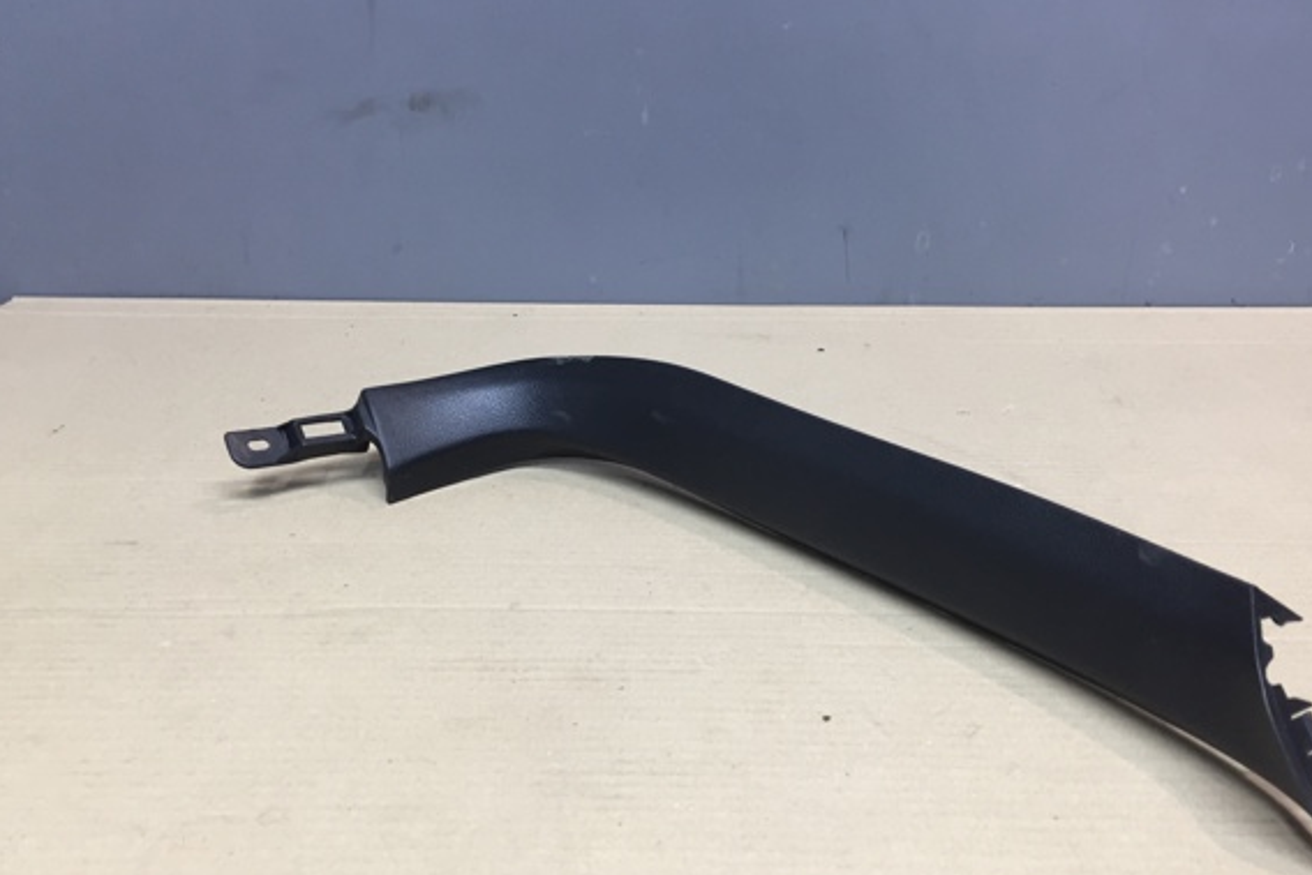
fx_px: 1239
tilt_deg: -27.7
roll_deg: -1.9
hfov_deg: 55.6
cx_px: 732
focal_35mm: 34
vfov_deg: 38.8
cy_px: 499
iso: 64
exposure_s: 1/33
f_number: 2.2
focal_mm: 4.15
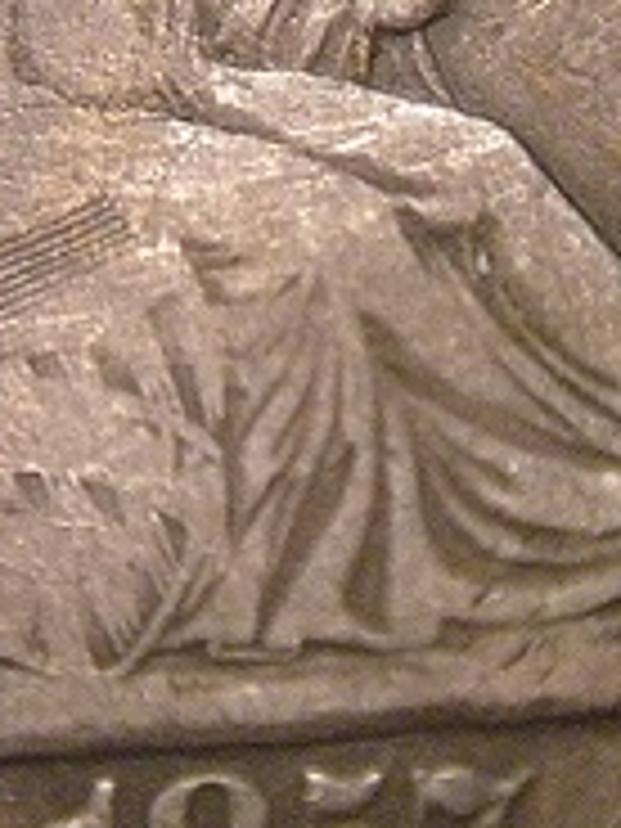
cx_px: 126
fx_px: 2129
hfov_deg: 16.5
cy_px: 263
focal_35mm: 89
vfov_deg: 21.9
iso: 692
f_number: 3.1
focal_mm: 6.3
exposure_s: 1/8.8
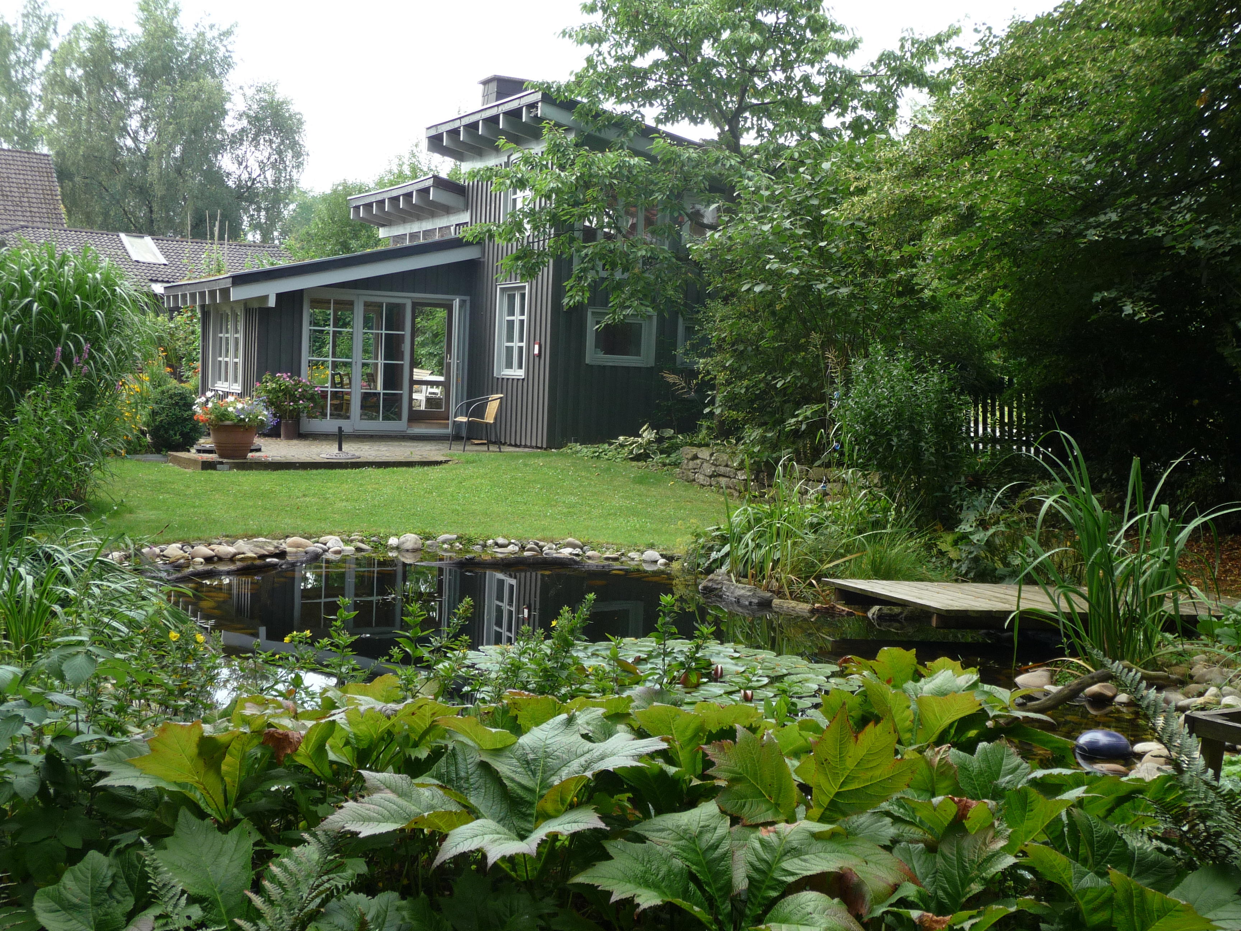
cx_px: 620
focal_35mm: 40
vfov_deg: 36.0
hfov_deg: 46.8
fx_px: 1434
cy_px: 466
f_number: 3.9
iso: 100
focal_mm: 6.7
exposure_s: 1/160
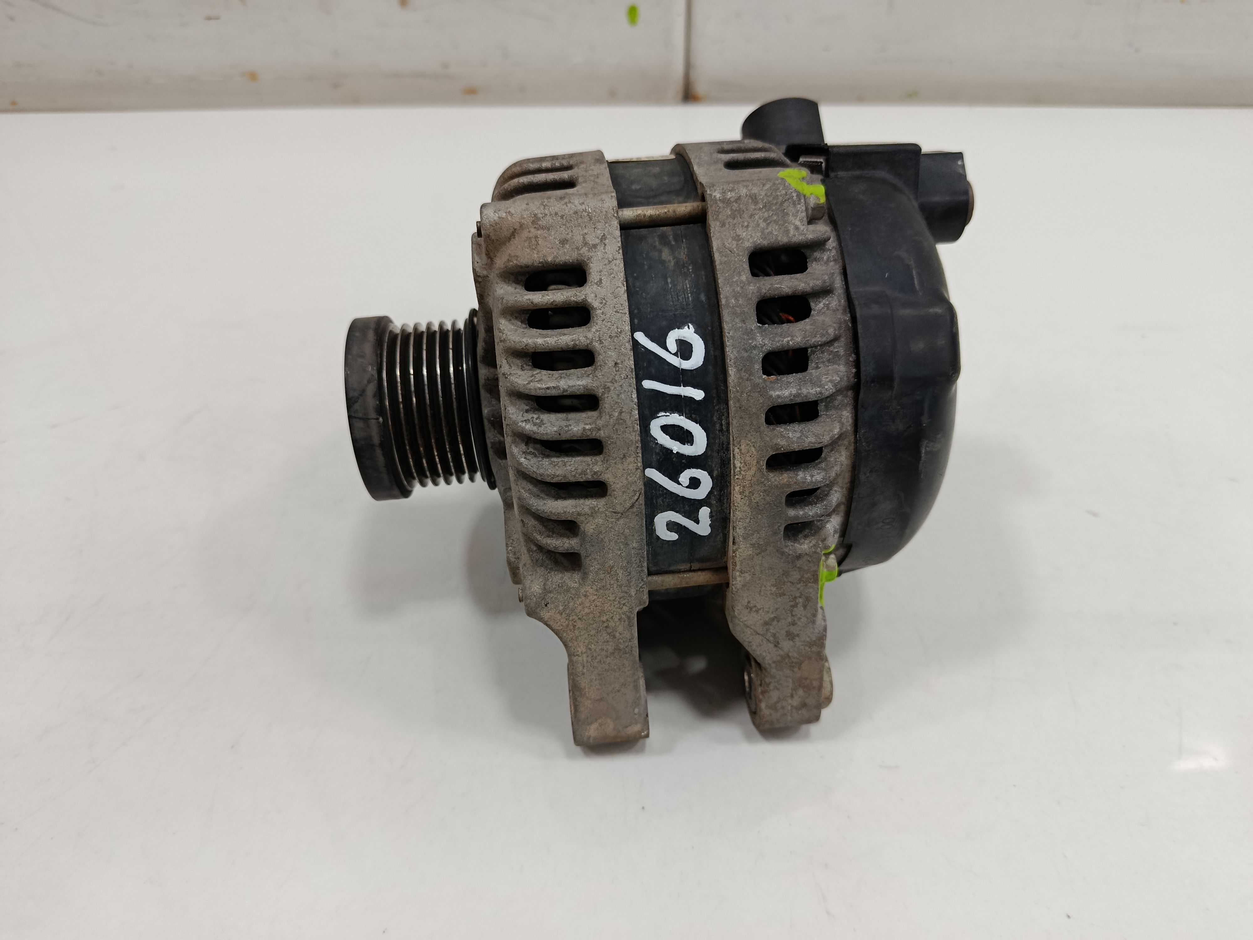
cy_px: 470
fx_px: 869
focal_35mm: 24
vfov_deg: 56.8
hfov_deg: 71.6
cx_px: 626
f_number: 1.7
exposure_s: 1/100
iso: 1031
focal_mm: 5.24
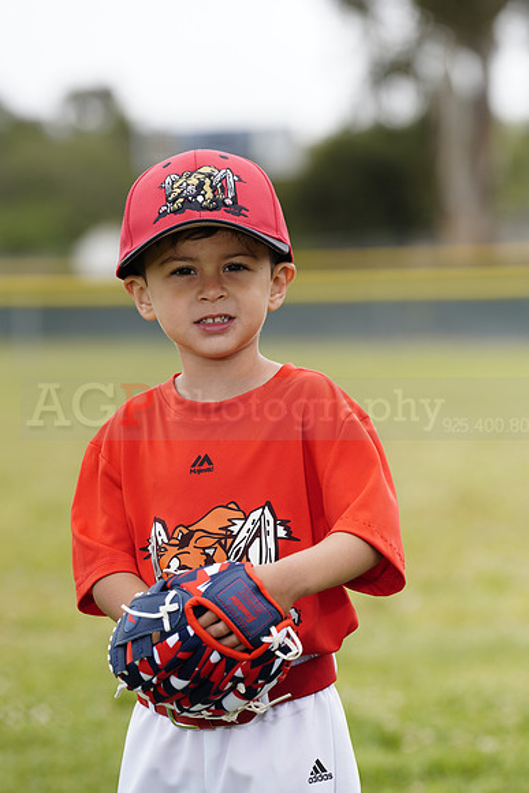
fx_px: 4405
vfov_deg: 10.3
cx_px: 264
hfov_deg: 6.9
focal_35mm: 200
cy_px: 396
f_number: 5.6
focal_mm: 200
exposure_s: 1/250
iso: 100
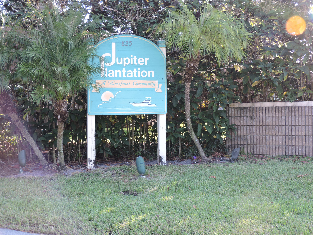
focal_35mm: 50
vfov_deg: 29.1
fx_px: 452
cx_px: 156
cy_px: 118
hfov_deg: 38.2
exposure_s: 1/60
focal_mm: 8.9
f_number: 3.6
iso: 100
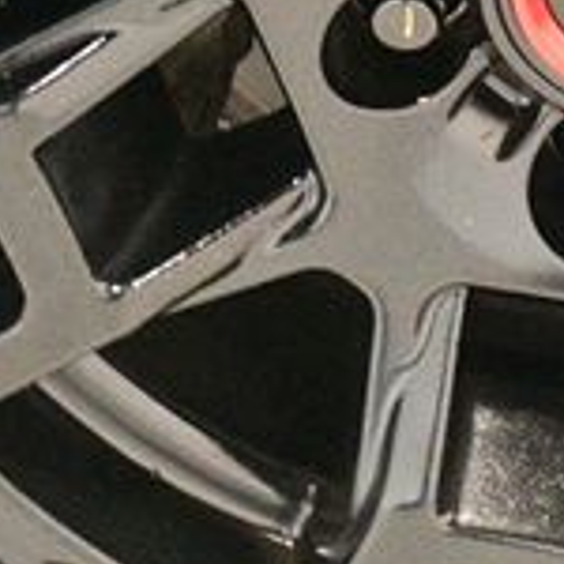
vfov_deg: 7.7
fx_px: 4203
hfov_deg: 7.6
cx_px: 658
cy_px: 30
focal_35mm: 228
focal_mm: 42
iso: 12800
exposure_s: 1/50
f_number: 4.5
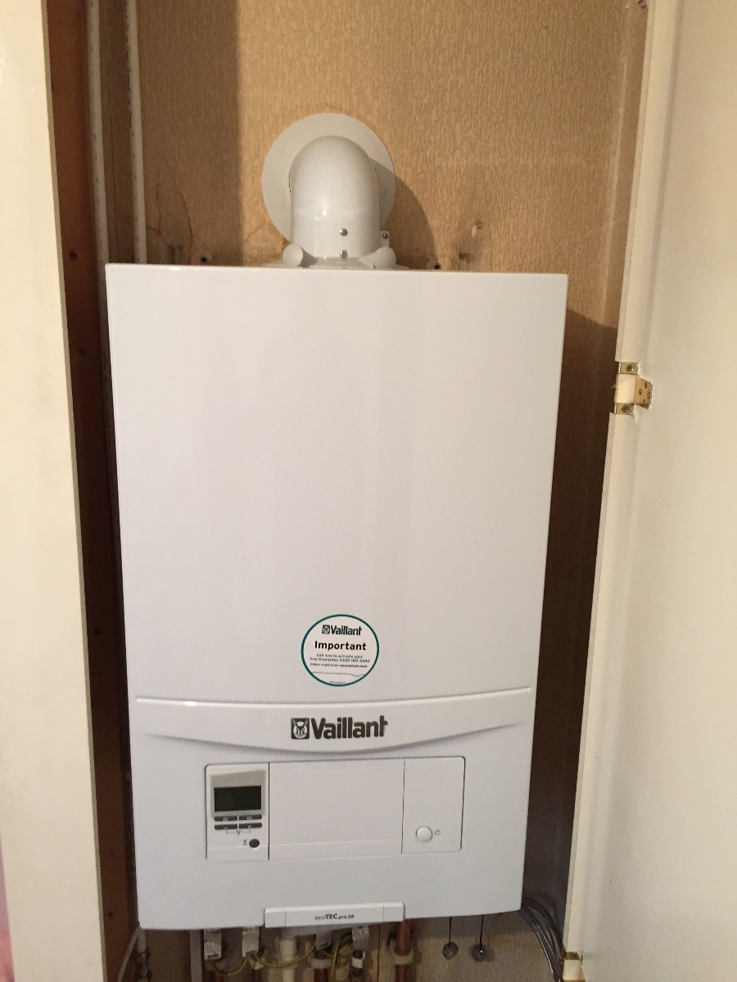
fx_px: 823
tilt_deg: -14.2
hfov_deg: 48.2
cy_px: 491
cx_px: 368
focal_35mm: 29
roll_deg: -1.1
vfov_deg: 61.7
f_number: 2.2
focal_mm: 4.15
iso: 160
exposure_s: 1/33
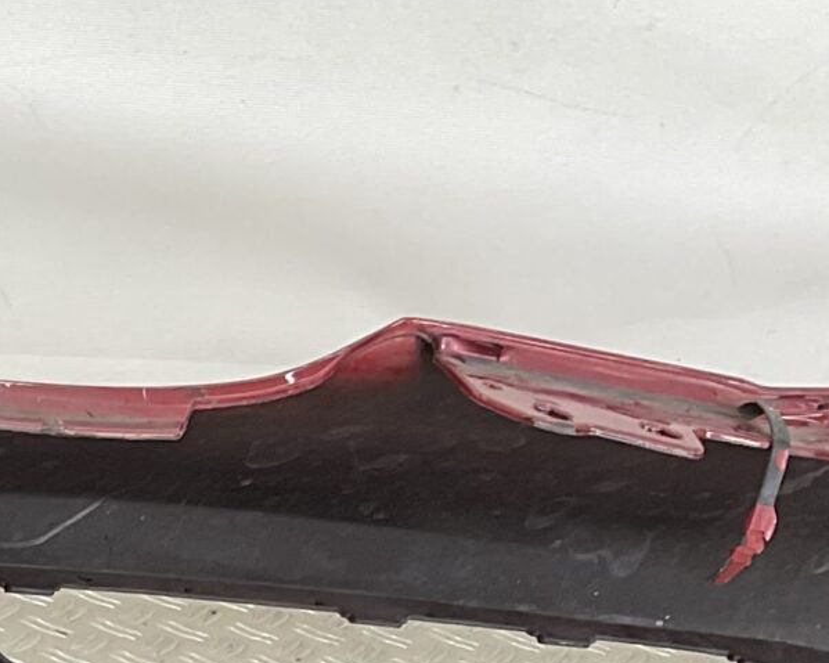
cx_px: -710
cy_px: 1225
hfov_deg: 14.0
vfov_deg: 11.7
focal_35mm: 121
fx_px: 2968
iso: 25
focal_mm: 3
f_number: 1.8
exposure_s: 1/100
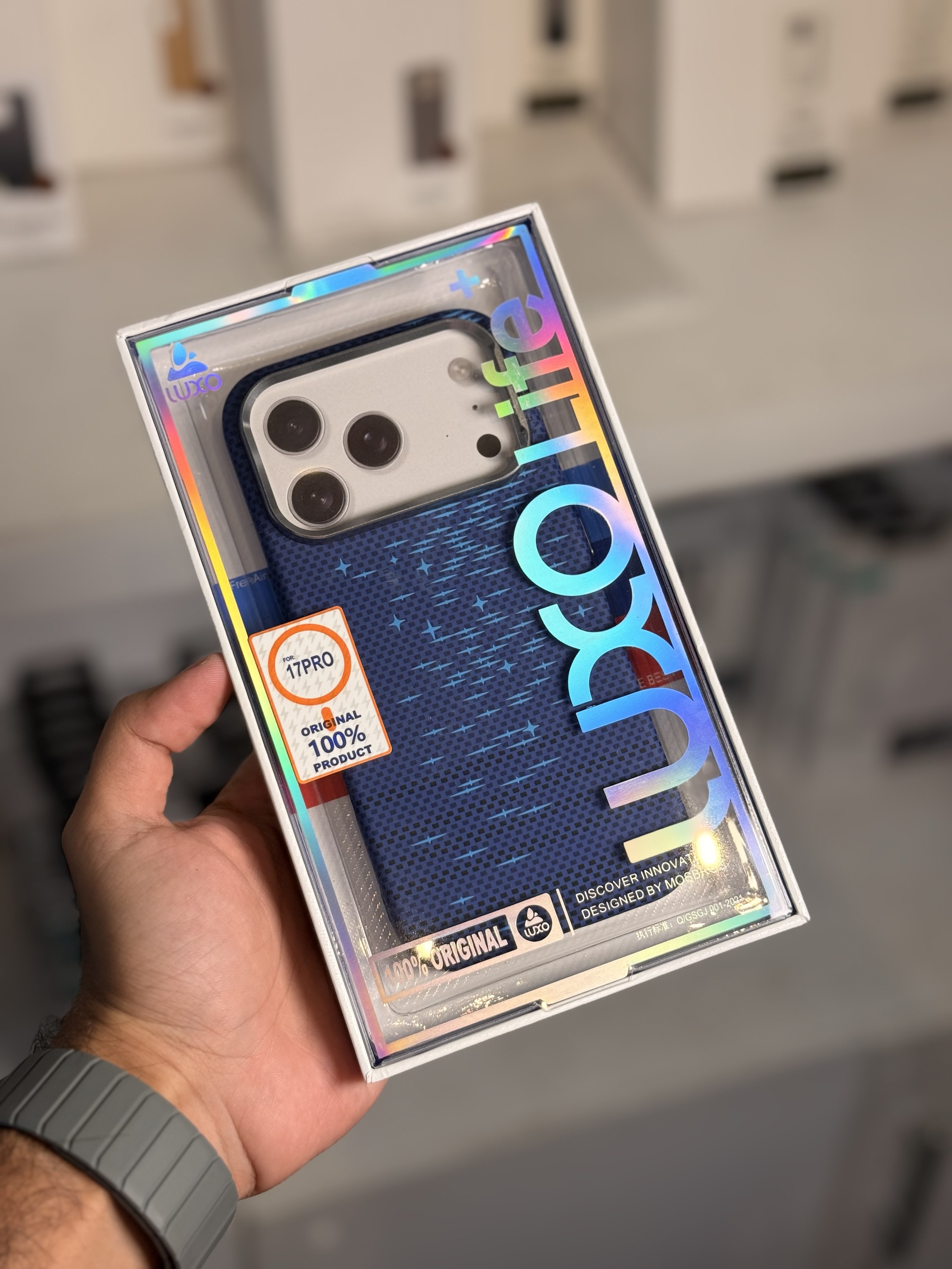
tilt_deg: -38.7
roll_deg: -4.0
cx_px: 476
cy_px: 634
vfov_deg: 39.7
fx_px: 1760
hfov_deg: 30.3
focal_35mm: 48
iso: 64
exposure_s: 1/458
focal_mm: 6.76
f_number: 1.78
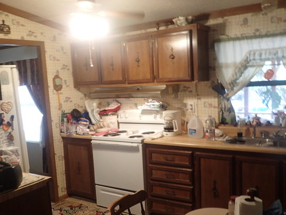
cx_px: 138
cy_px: 125
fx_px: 306
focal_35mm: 37
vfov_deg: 38.6
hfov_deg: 50.1
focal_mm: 4.5
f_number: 2
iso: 250
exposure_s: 1/30
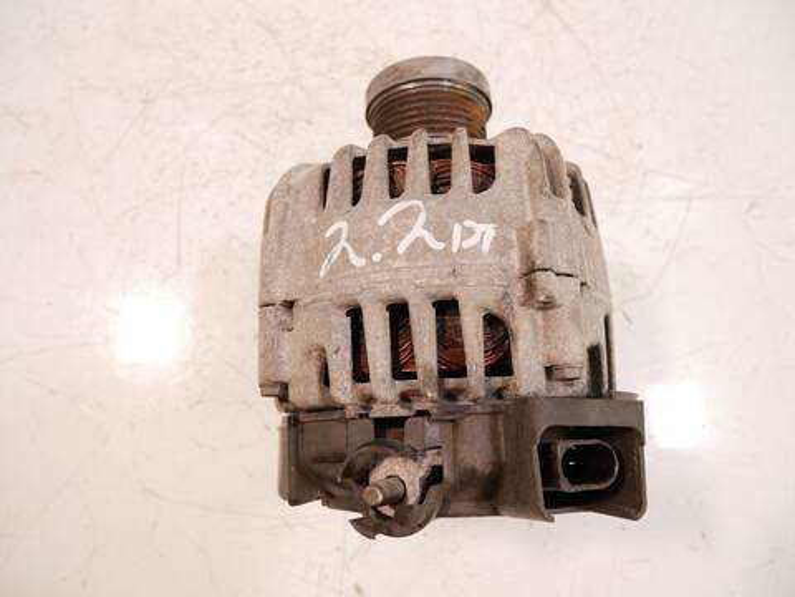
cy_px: 298
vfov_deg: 56.8
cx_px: 398
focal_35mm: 24
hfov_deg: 71.6
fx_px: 551
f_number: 3.5
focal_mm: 12
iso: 800
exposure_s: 1/60
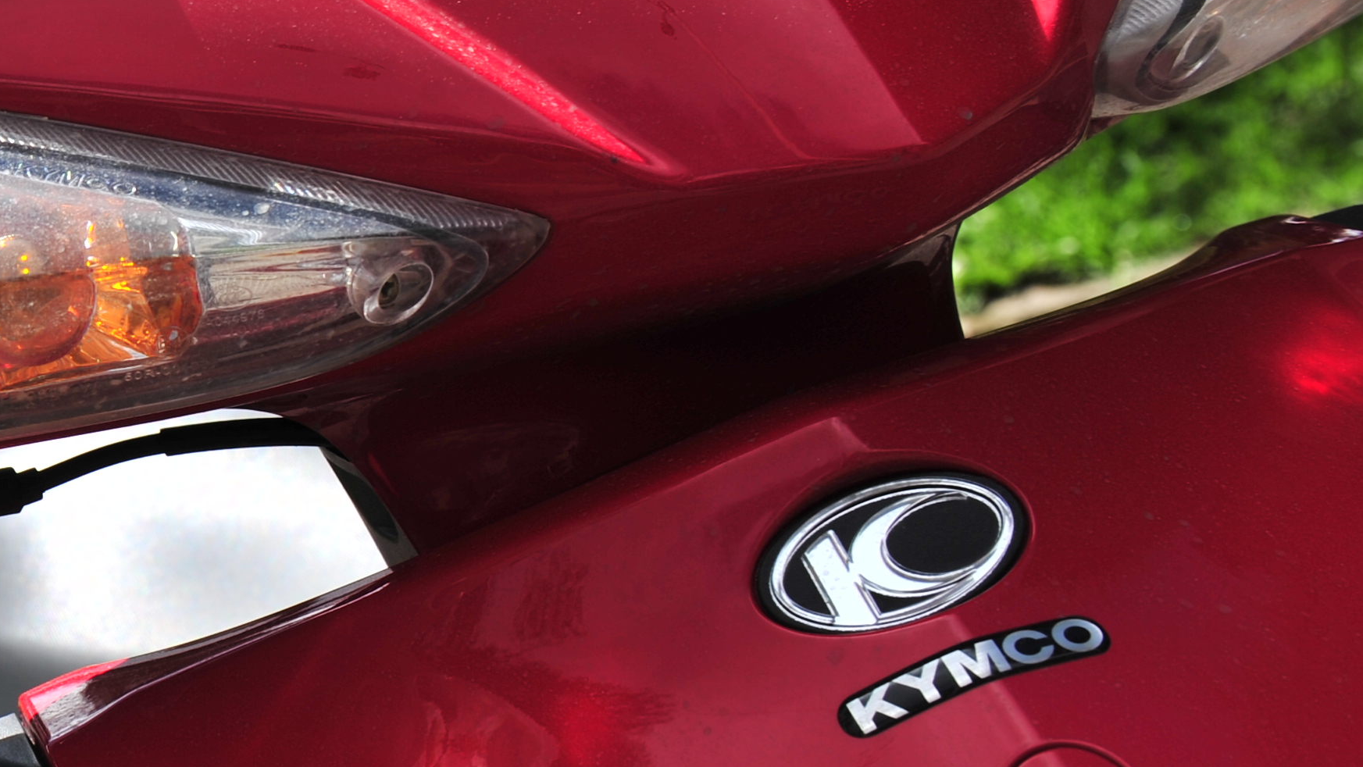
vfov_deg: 12.4
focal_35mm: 97
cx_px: -248
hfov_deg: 20.6
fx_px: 3506
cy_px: 176
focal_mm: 38
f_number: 8
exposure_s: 1/320
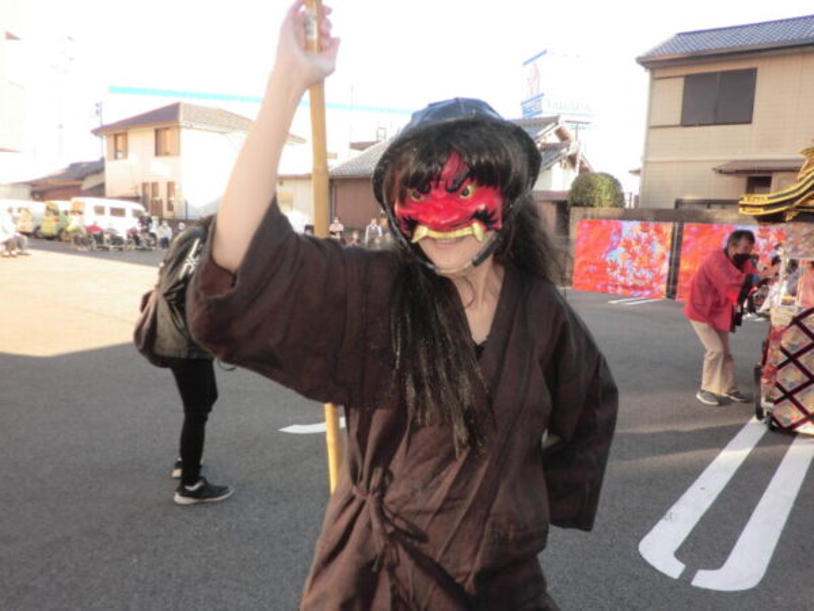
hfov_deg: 67.3
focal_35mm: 26
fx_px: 611
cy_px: 306
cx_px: 407
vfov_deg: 53.1
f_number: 2.8
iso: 50
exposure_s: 1/80
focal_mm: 4.7
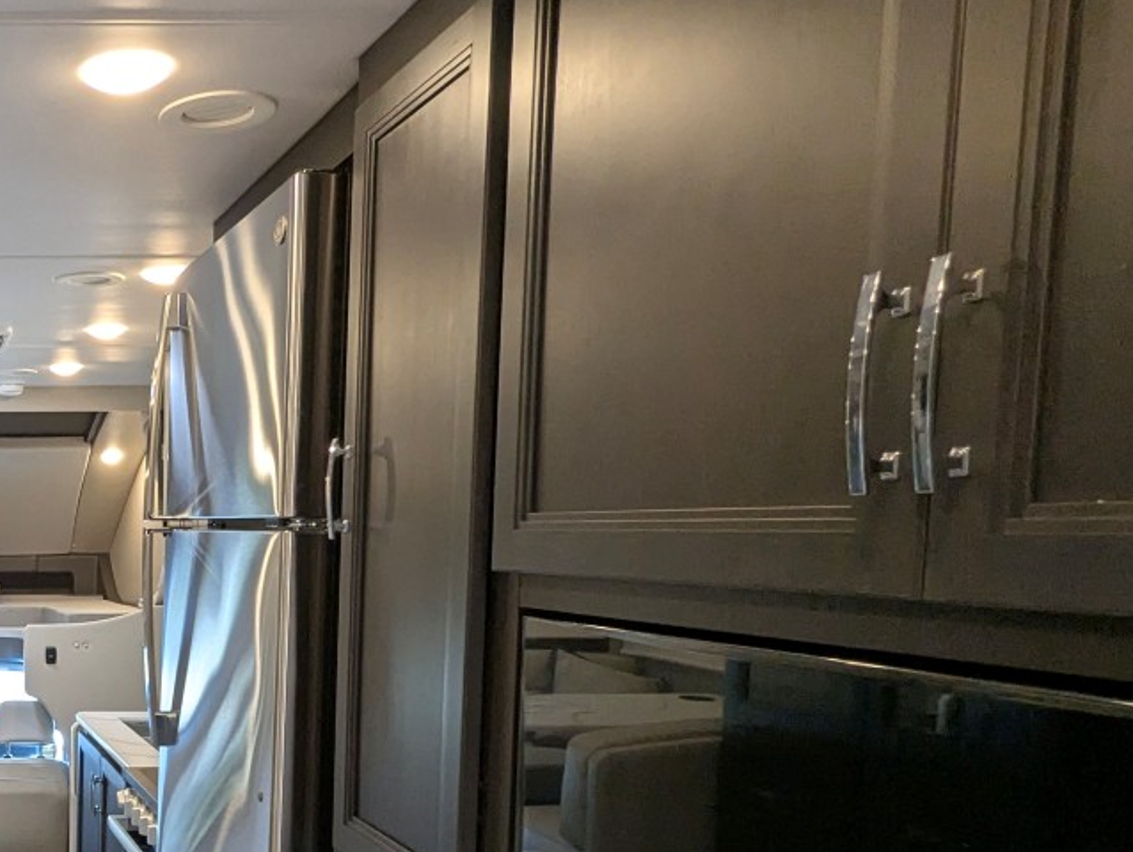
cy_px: 641
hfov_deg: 42.3
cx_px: -93
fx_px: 1147
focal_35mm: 35
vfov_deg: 39.6
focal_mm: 2.35
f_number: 2.2
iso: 248
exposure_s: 1/119
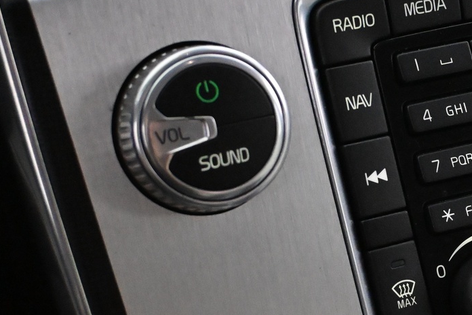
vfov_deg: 11.9
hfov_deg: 17.3
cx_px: 503
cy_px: 231
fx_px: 1510
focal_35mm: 115
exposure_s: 1/60
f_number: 5
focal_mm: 33
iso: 7200
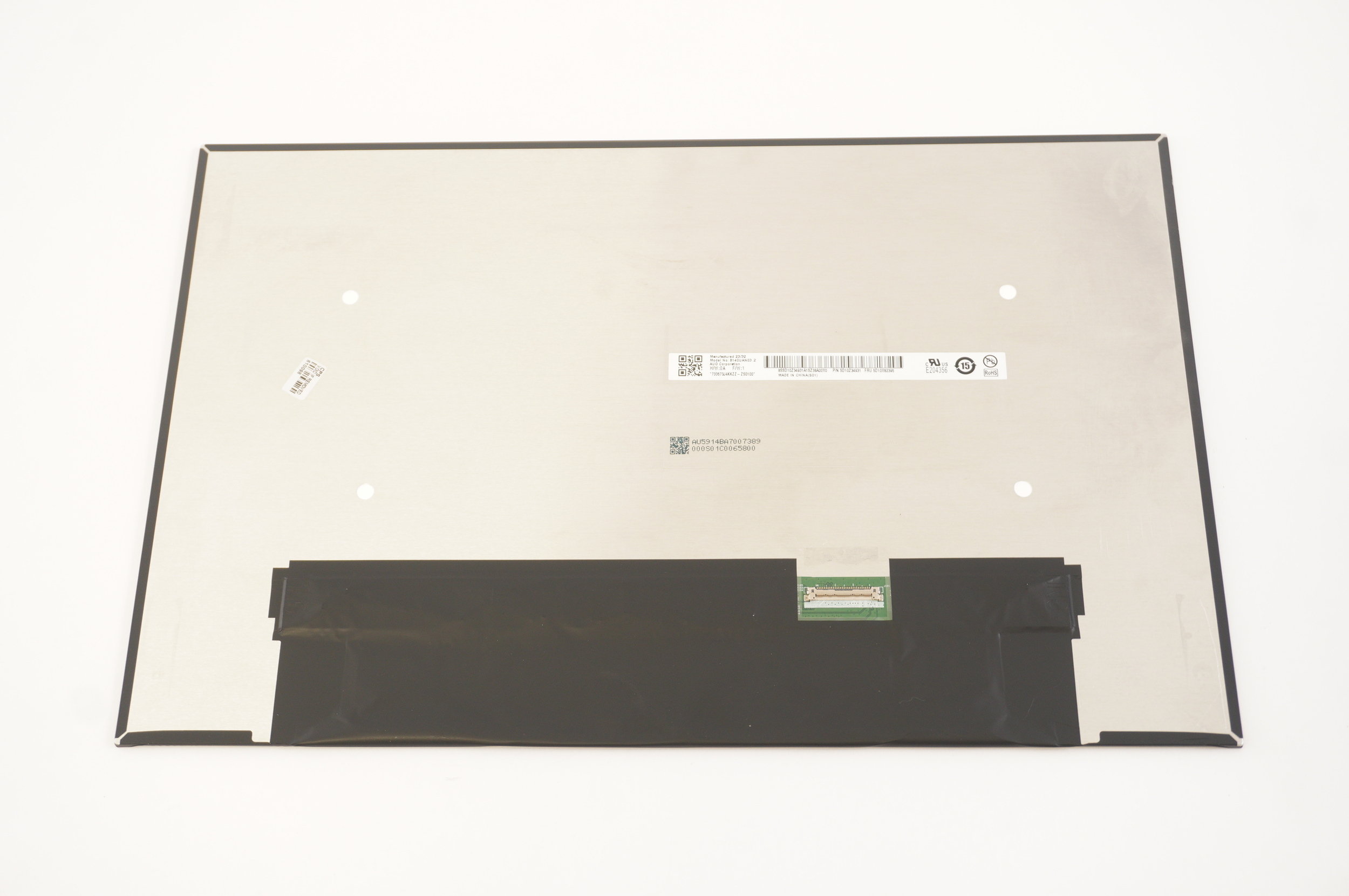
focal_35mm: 45
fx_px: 1685
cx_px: 674
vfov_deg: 29.8
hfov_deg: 43.6
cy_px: 448
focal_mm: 30
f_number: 5.6
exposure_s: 1/13
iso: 400
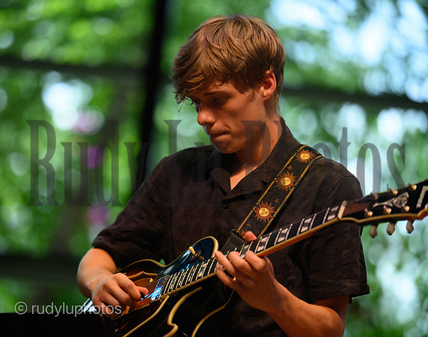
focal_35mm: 178
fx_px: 2243
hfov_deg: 10.9
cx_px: 176
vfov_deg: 8.6
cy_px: 168
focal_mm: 160
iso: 800
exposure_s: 1/1250
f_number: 2.8
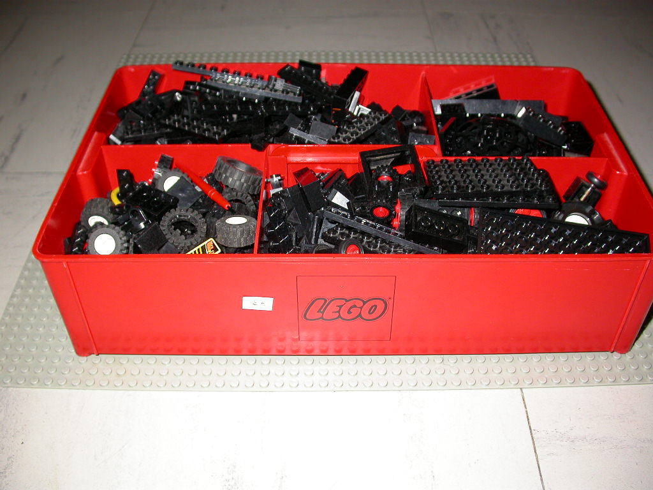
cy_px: 245
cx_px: 326
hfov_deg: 49.0
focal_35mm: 38
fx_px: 717
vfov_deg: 37.7
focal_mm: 7.85
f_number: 2.6
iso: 100
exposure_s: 1/60
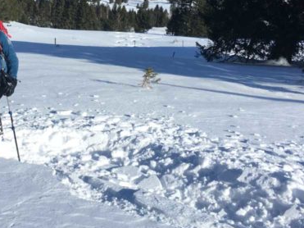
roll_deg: -3.6
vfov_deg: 23.7
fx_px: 527
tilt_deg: -24.0
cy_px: 21
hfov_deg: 31.7
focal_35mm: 60
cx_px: 83
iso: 25
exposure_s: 1/2481
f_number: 2.2
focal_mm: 4.15
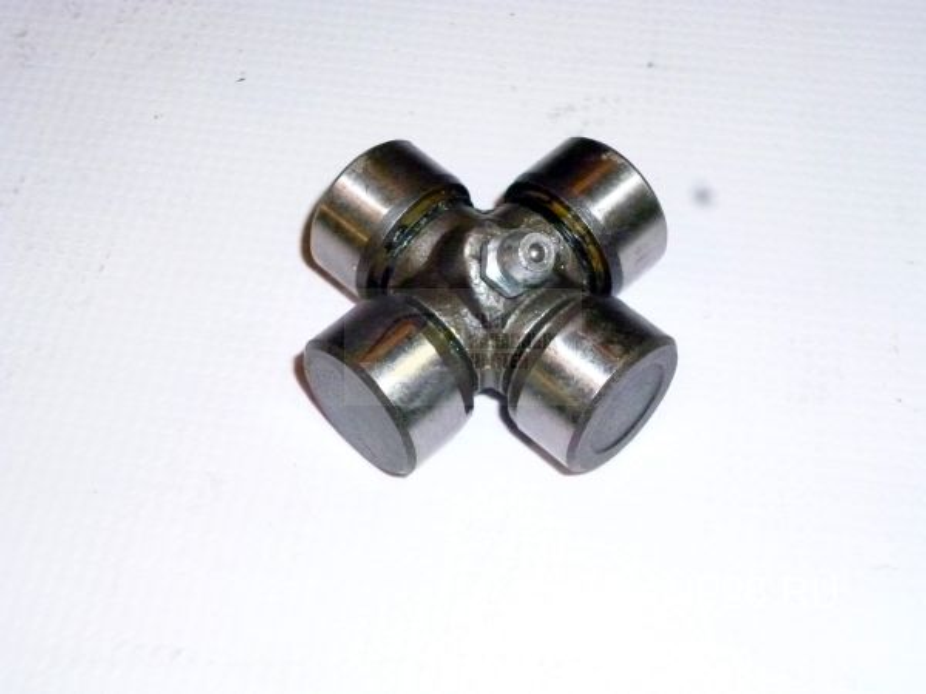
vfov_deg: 23.3
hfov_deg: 30.7
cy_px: 347
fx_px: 1685
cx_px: 463
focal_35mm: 63
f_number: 4.7
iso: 1600
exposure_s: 1/60
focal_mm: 11.2
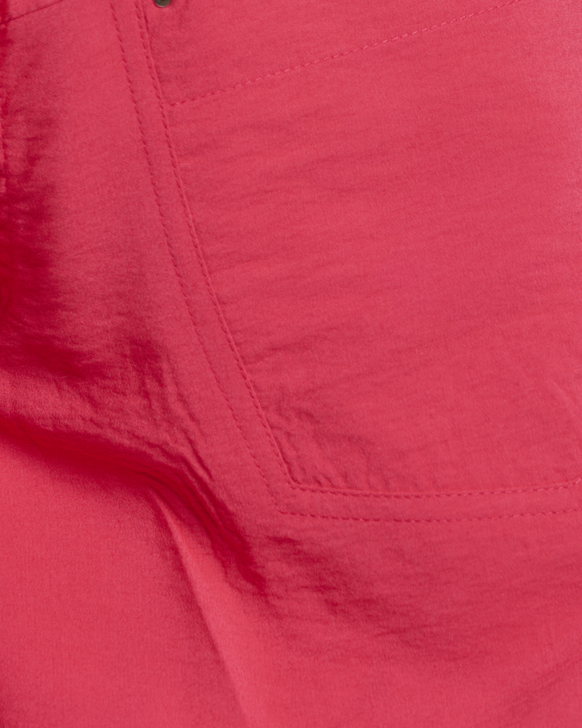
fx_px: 5942
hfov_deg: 5.6
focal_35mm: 276
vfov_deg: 7.0
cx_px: 341
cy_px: 294
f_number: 8
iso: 125
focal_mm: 140
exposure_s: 1/160
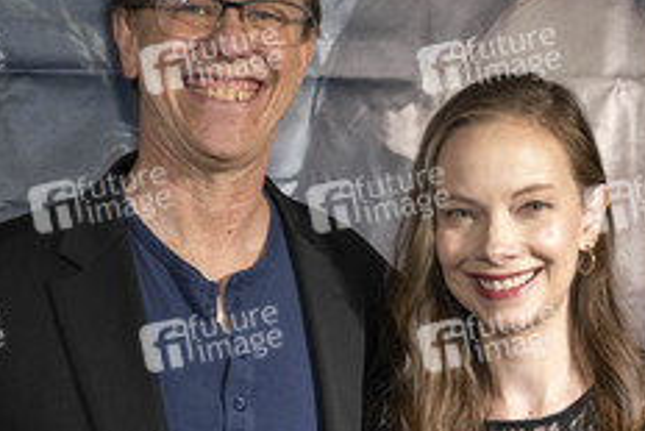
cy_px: 270
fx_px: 1775
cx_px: 416
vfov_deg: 13.8
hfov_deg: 20.5
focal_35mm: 99
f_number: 5.6
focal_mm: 51
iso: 800
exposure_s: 1/200
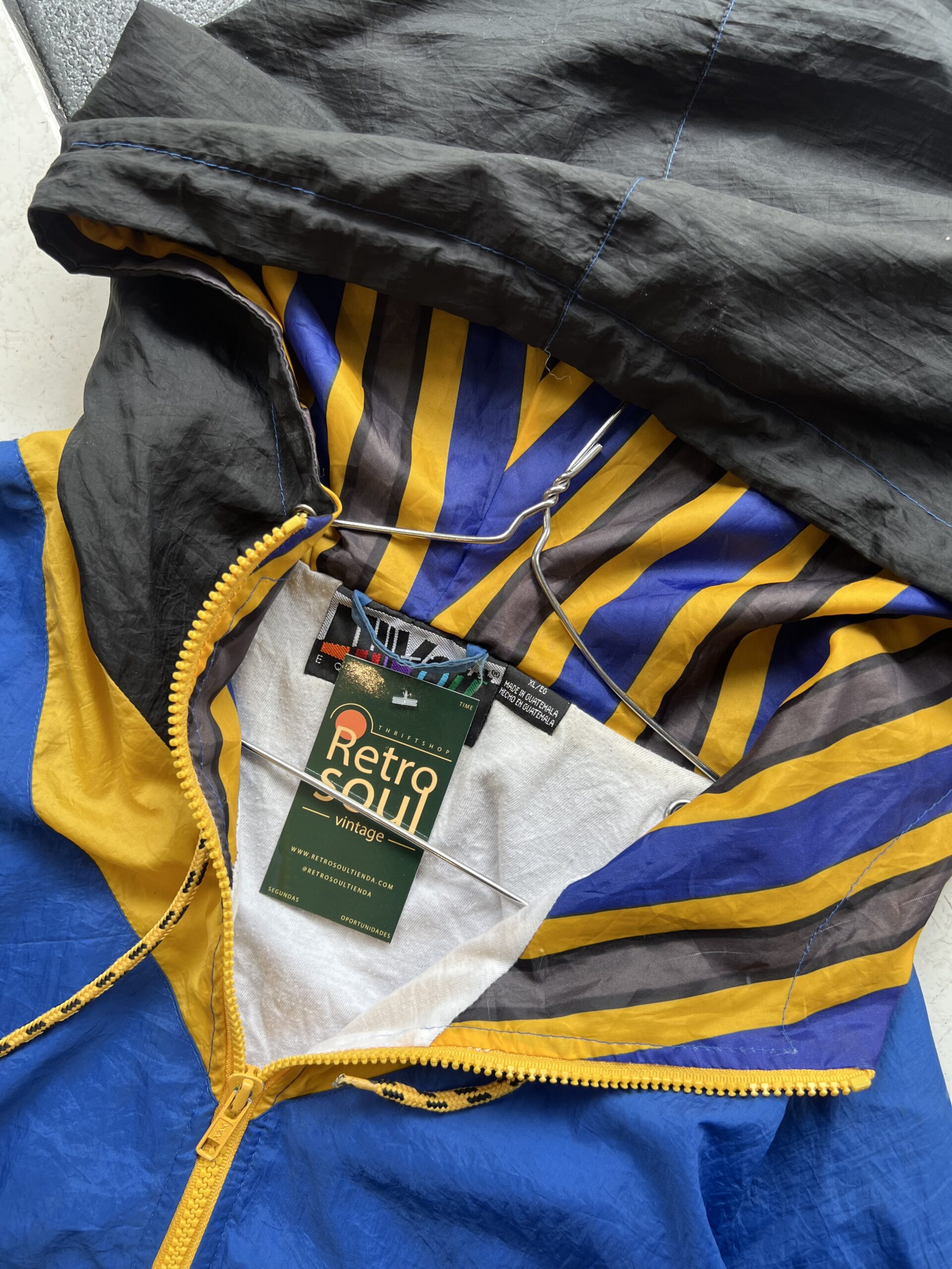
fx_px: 953
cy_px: 634
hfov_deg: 53.1
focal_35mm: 26
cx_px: 476
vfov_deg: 67.3
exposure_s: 1/121
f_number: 1.5
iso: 40
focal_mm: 5.7
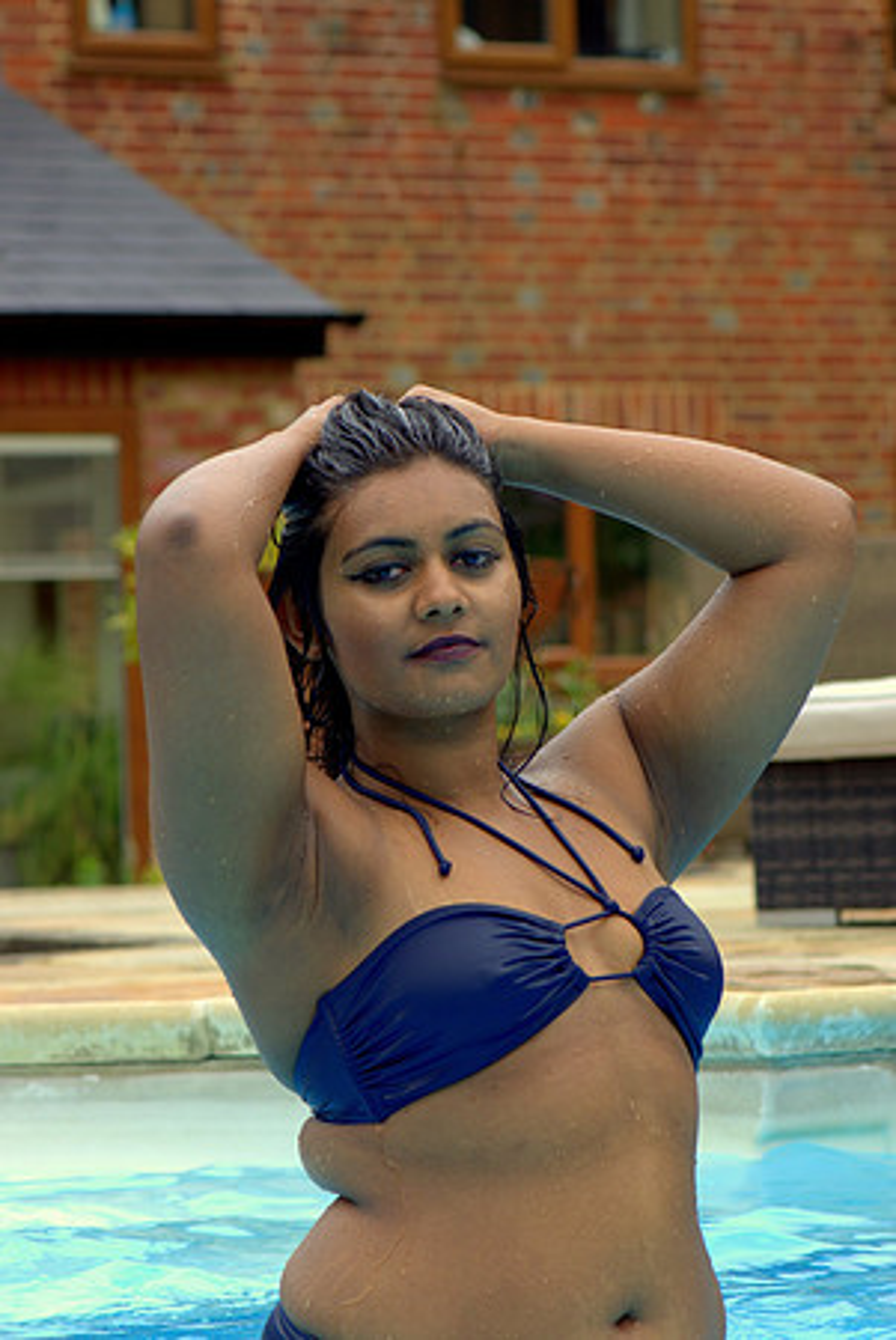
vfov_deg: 13.7
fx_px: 5587
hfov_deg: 9.2
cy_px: 670
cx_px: 448
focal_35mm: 150
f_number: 5.6
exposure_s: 1/80
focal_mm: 100
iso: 100
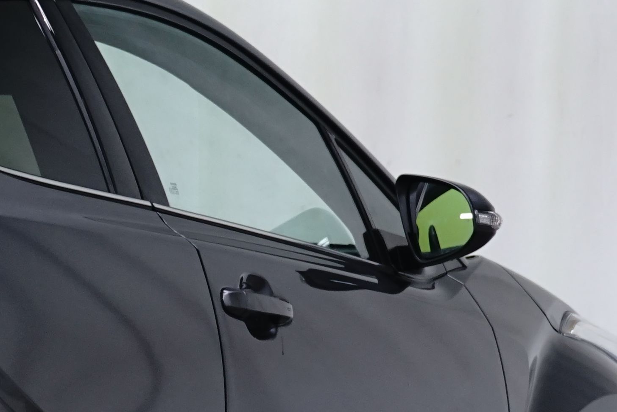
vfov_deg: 5.2
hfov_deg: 7.6
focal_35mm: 264
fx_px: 4524
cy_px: 291
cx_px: -343
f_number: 8
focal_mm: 64
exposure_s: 1/6
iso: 500
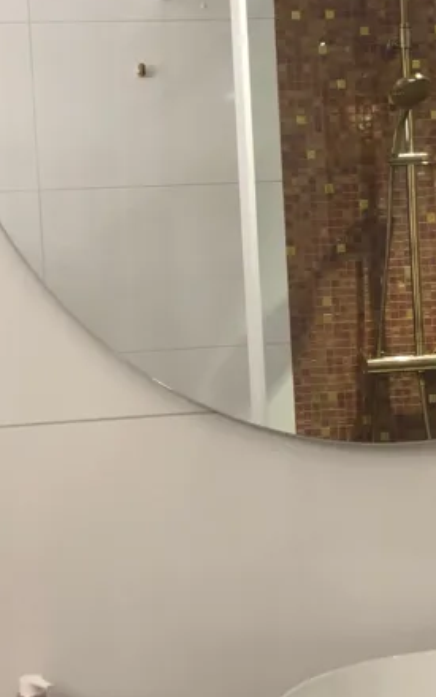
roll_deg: +3.3
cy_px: 318
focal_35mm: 81
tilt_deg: -0.7
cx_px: 244
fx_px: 1540
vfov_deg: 25.5
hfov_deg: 16.1
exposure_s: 1/20
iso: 32
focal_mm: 4
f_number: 1.8
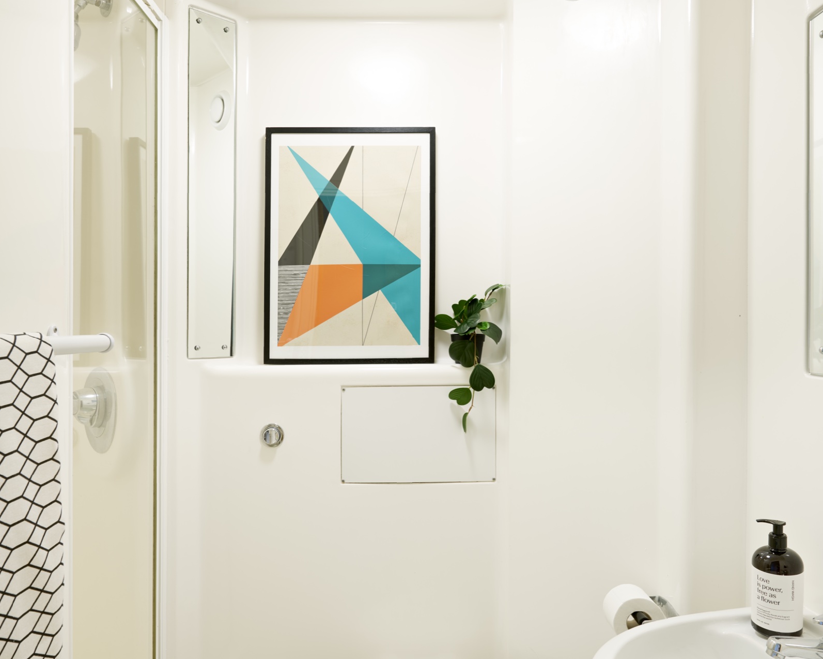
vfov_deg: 51.5
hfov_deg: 62.2
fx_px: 682
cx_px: 405
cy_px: 338
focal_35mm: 28
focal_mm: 24
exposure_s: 1
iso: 50
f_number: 10
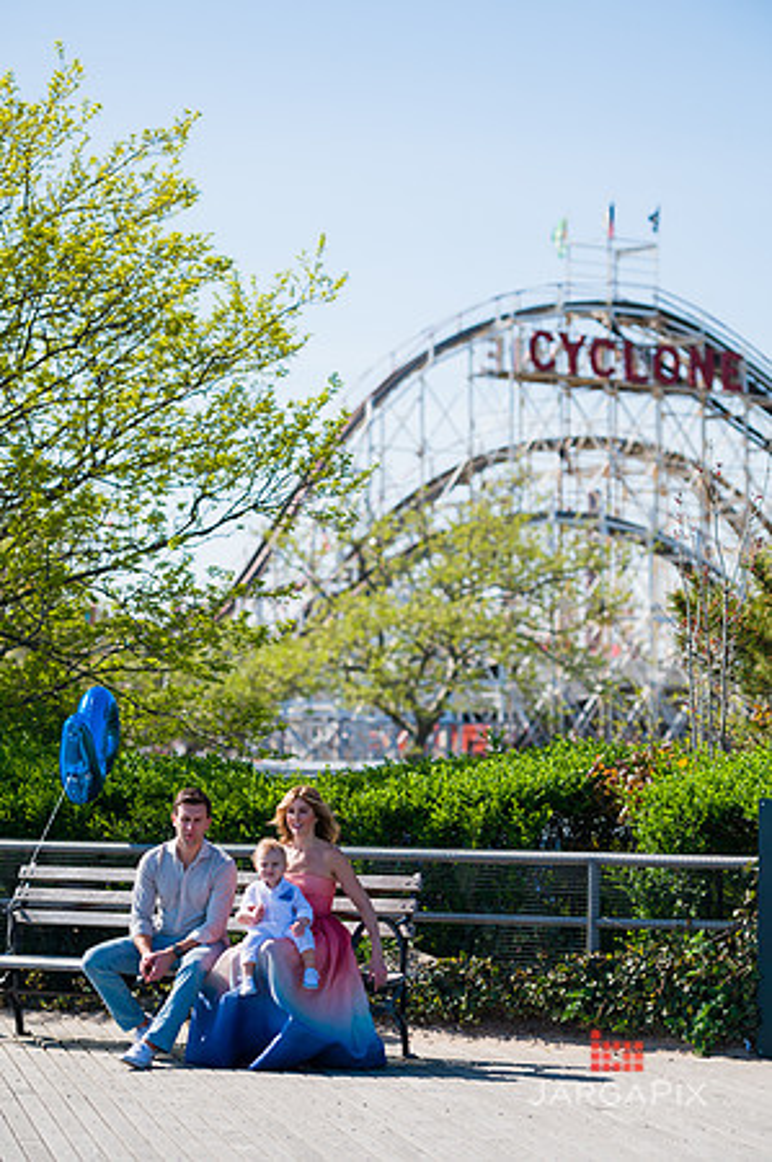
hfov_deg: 12.4
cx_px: 386
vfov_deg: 18.6
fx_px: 3546
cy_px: 581
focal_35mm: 110
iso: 200
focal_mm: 110
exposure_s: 1/2500
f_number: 3.2
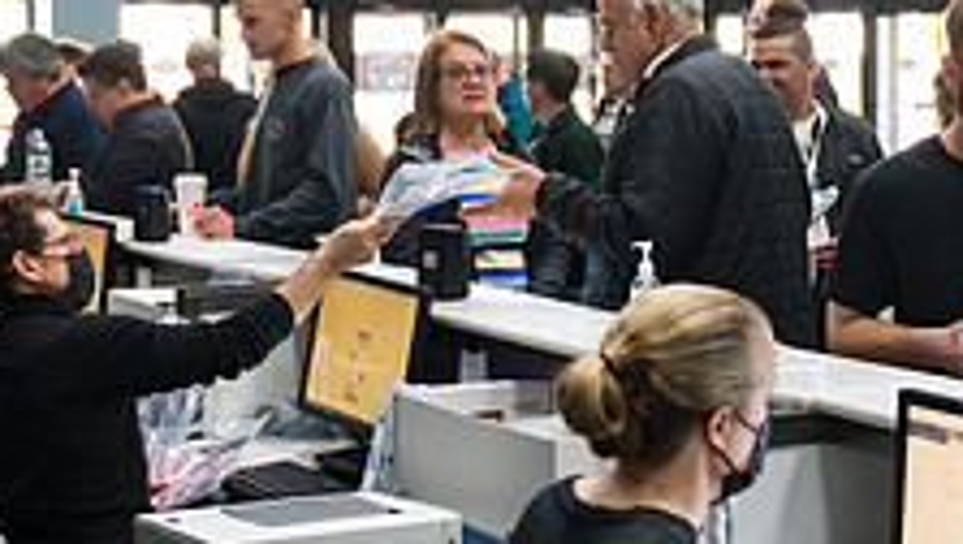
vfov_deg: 13.9
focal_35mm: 87
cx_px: 678
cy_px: 138
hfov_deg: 24.3
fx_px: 2224
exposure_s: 1/200
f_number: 3.2
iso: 3200
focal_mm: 32
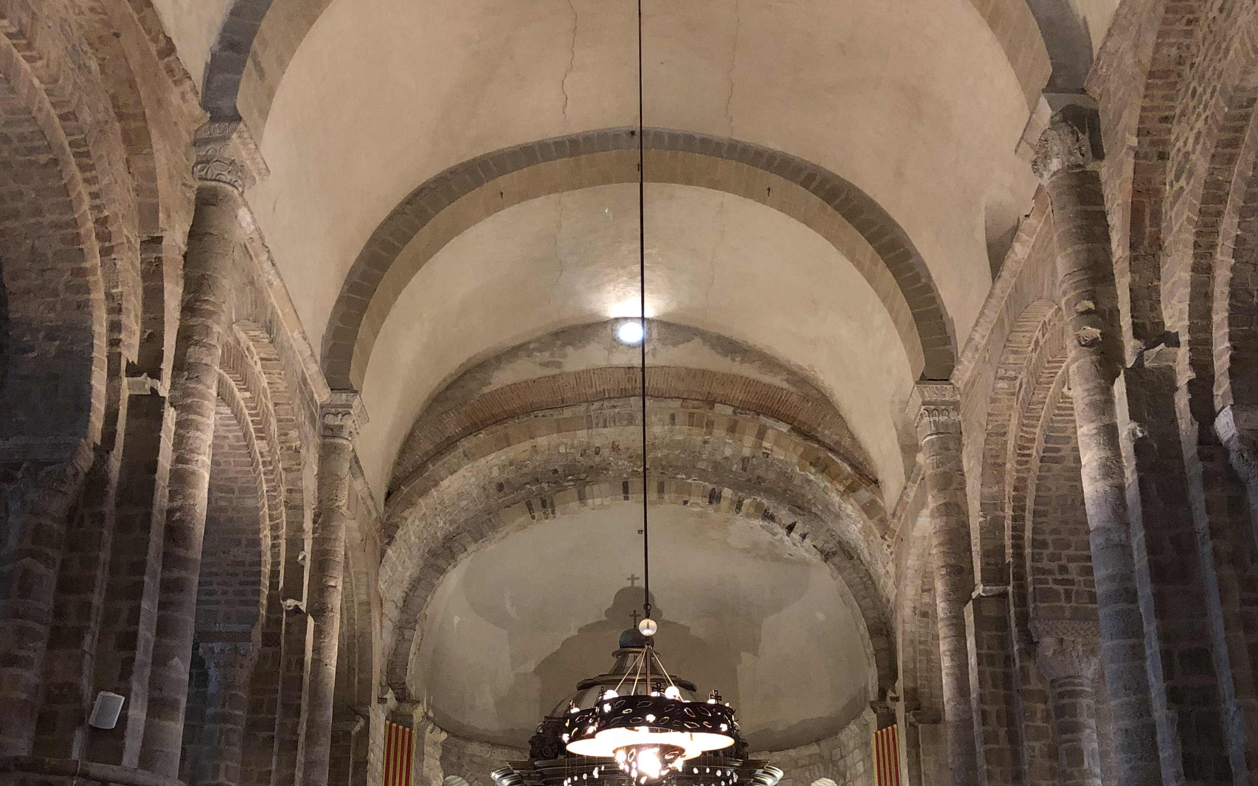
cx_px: 627
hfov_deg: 49.3
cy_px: 495
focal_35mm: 40
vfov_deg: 31.8
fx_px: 1371
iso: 125
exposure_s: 1/4
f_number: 1.8
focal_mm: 4
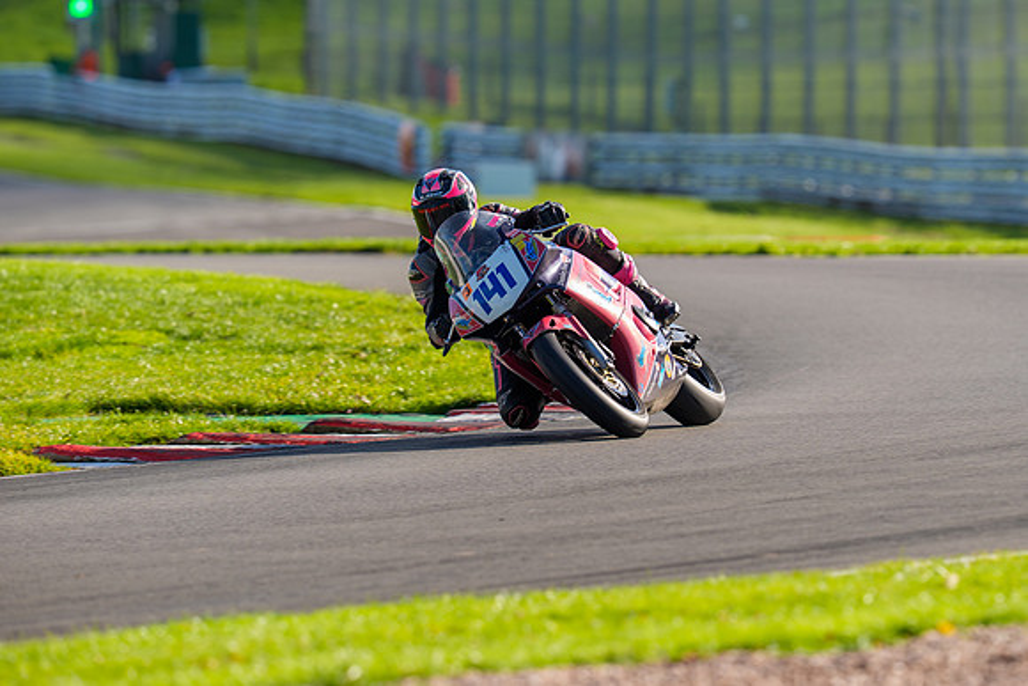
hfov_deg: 4.4
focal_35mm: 468
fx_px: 13373
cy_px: 284
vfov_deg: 2.9
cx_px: 602
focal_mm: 400
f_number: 5
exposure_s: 1/400
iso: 125
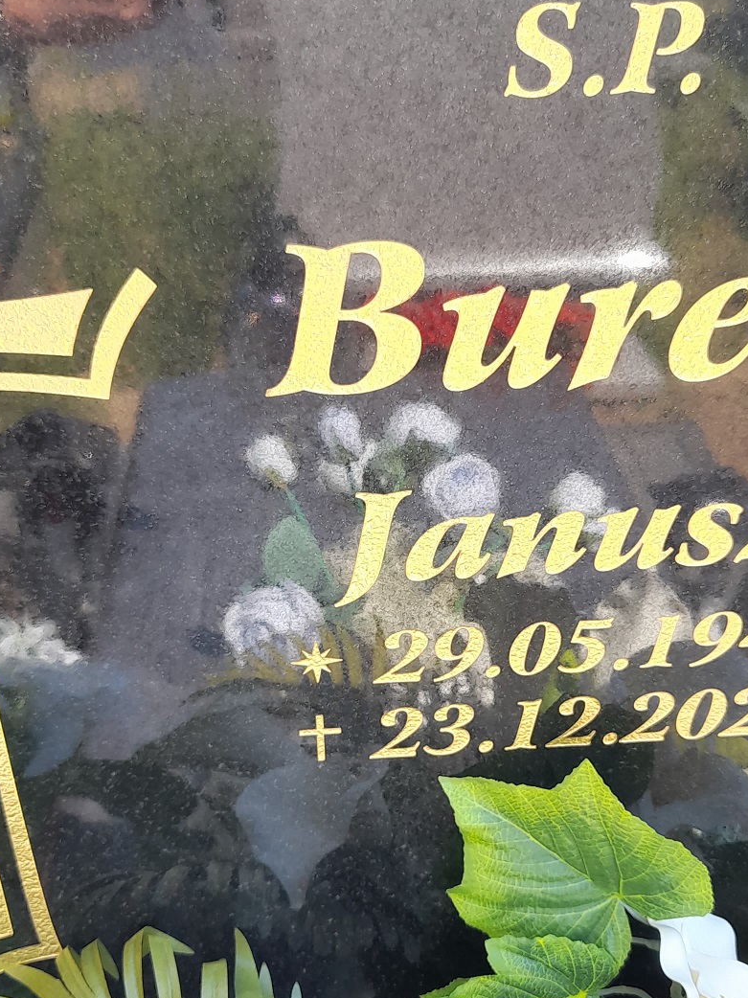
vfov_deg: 39.6
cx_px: 418
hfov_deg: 30.2
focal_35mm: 48
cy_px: 568
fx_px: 1384
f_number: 2
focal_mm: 4.6
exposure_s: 1/100
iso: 20
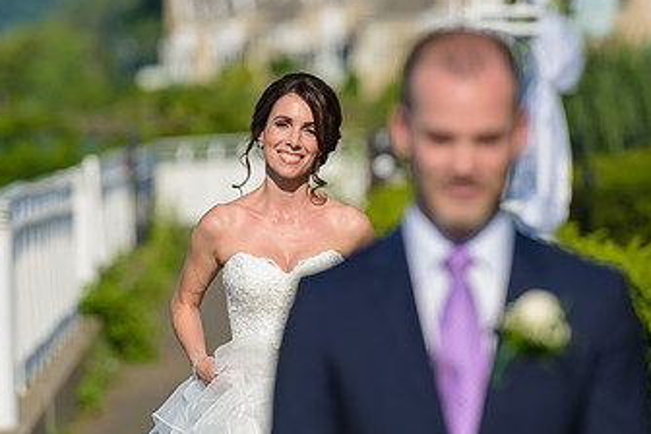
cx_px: 285
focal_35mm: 412
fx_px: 7450
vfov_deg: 3.3
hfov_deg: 5.0
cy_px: 200
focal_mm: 200
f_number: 4
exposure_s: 1/2500
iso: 200
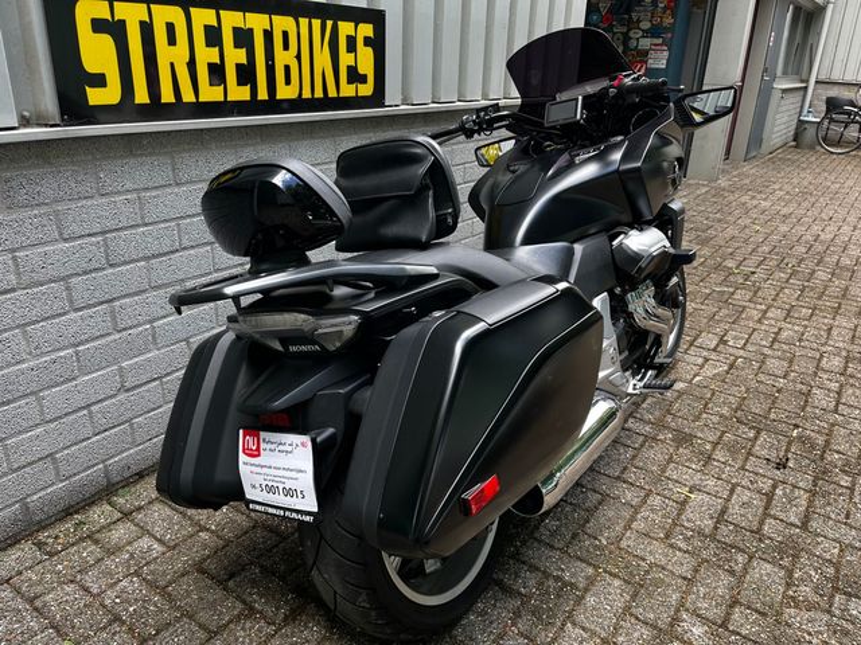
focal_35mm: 26
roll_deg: -2.0
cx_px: 430
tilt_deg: -23.1
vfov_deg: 53.1
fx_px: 647
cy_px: 322
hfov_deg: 67.3
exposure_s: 1/121
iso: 40
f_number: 1.6
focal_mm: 5.1
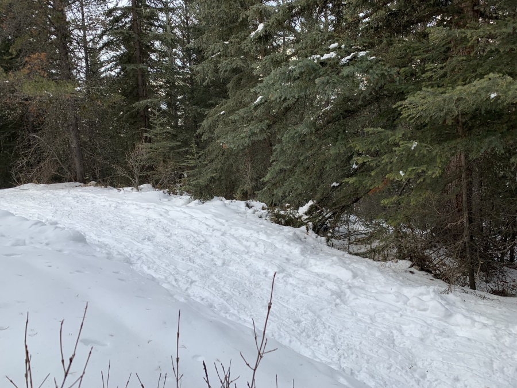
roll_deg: +3.5
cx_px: 258
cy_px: 194
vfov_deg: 53.1
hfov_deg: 67.3
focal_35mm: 26
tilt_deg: -7.3
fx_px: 388
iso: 25
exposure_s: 1/255
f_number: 1.8
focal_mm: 4.25
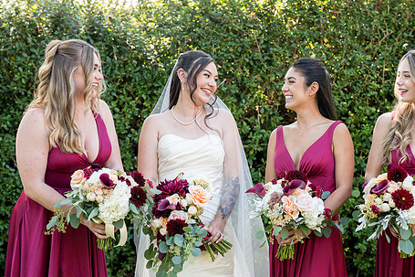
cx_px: 234
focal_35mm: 74
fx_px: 853
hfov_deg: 27.3
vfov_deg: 18.4
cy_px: 154
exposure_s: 1/320
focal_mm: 58
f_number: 4
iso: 640
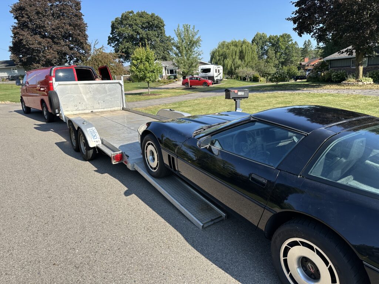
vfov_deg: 56.8
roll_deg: +2.9
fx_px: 263
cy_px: 142
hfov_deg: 71.6
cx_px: 190
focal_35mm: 24
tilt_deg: -15.7
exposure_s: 1/2299
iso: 80
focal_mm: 6.86
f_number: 1.78
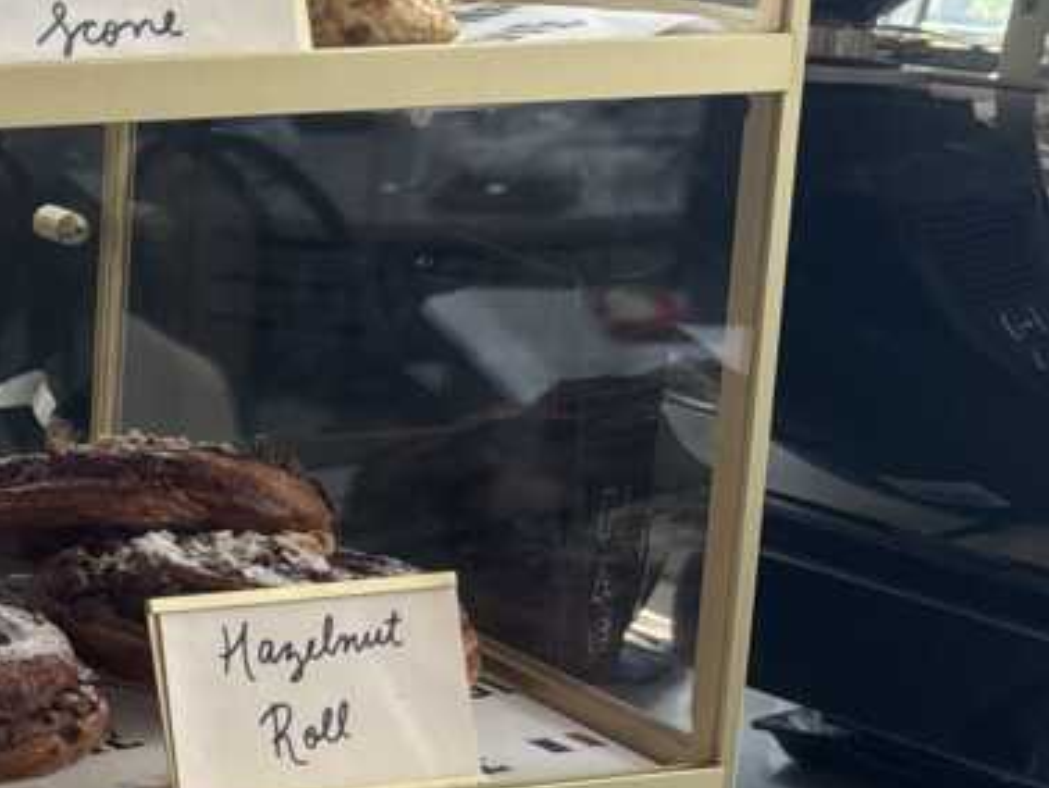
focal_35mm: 110
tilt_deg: -15.1
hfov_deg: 16.4
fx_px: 3336
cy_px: 574
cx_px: -500
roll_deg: +0.2
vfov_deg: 13.4
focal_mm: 5.96
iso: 100
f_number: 1.6
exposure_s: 1/120
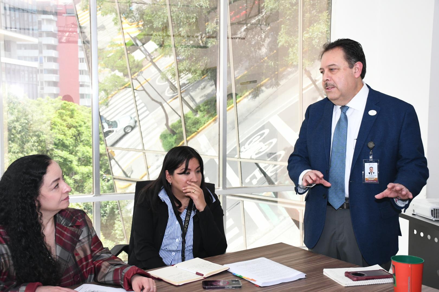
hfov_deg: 43.6
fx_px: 549
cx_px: 220
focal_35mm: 45
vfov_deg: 29.9
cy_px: 146
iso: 2000
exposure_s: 1/125
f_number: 5.6
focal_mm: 30
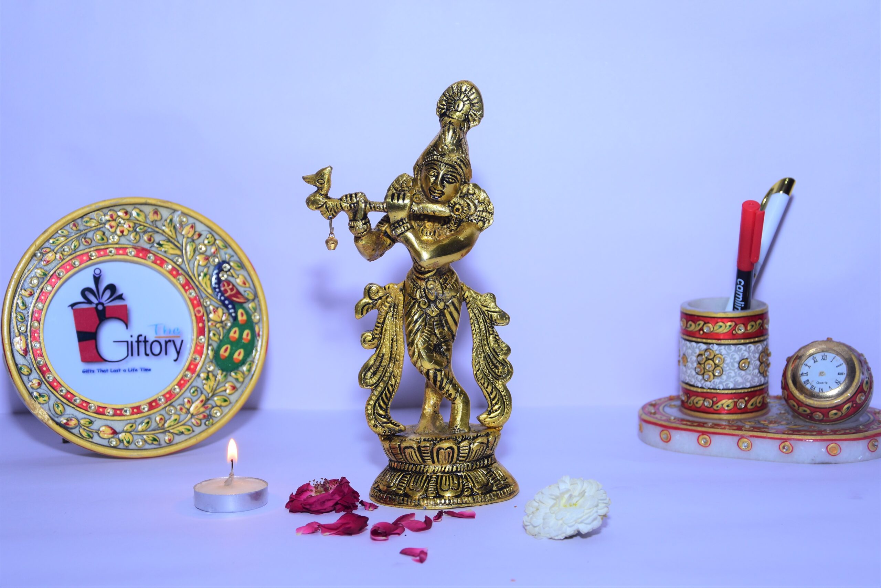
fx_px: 1835
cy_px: 294
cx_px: 440
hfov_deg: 27.0
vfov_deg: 18.2
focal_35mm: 75
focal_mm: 50
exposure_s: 1/125
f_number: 5
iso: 250
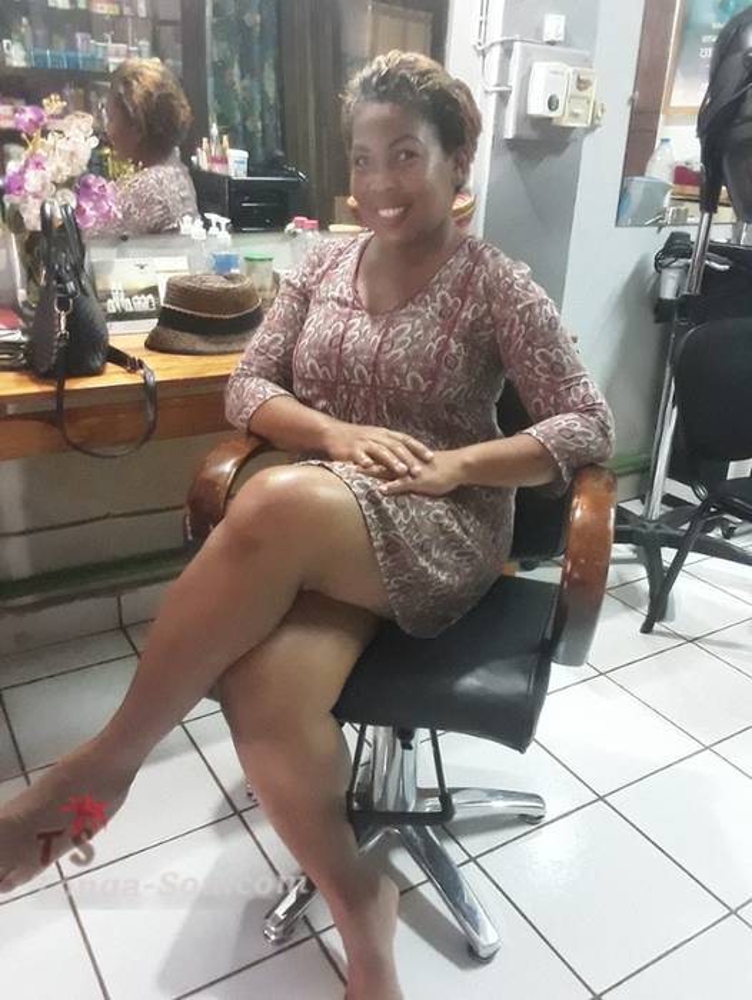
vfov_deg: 59.9
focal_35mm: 30
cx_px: 376
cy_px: 500
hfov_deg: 46.8
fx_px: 868
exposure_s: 1/20
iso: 640
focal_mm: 2.2
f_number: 1.9
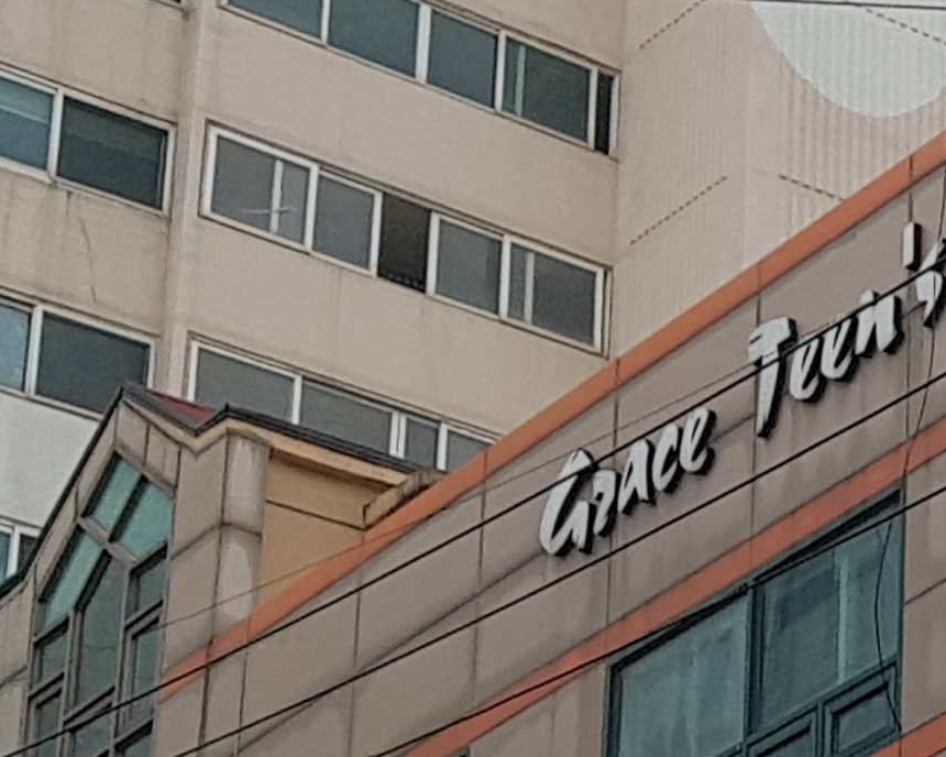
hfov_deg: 13.3
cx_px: 2052
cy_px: 1027
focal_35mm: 119
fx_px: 3332
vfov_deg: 12.5
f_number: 1.7
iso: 50
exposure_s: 1/448
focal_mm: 4.2
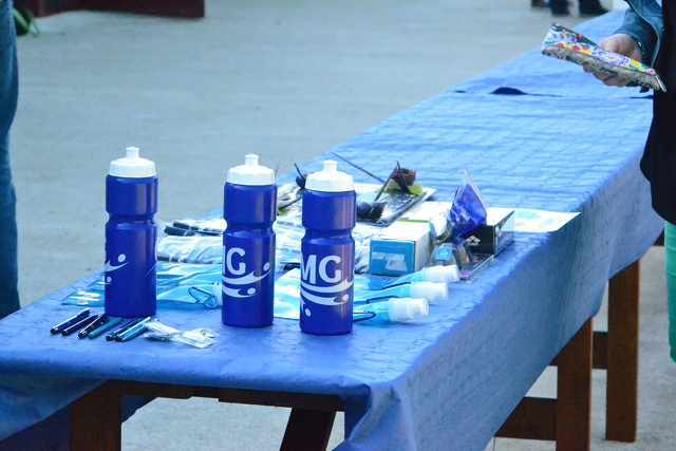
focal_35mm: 138
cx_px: 338
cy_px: 226
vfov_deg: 9.9
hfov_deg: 14.9
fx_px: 2592
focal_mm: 92
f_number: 14
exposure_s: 1/1600
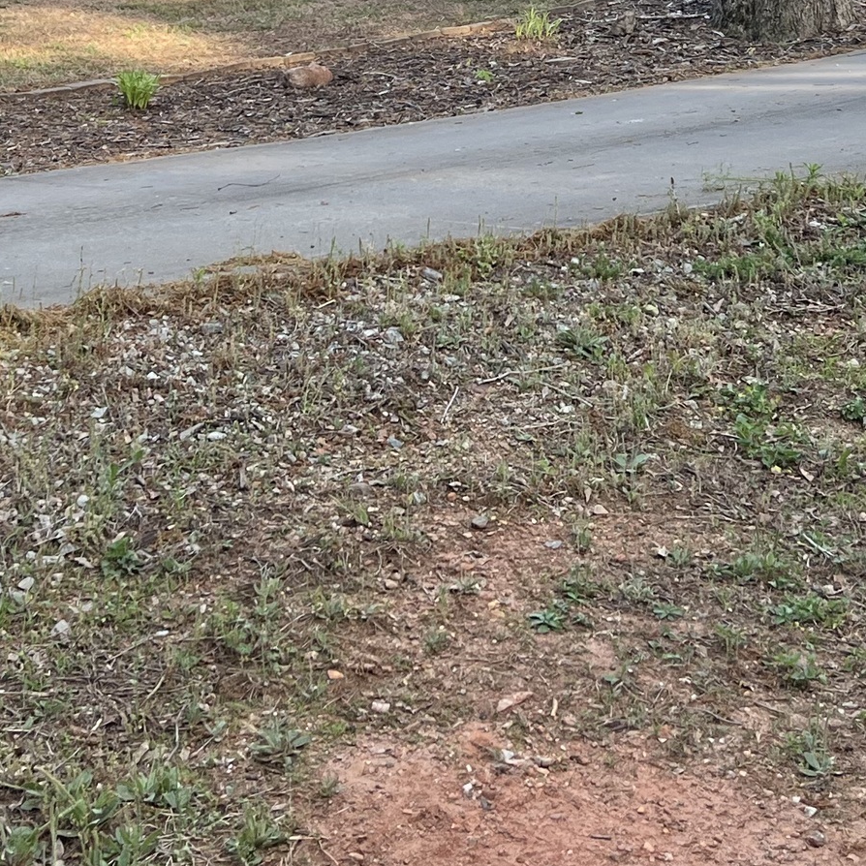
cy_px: -142
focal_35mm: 79
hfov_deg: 21.9
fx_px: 2236
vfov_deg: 20.6
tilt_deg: +7.3
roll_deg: -0.9
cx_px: 525
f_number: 1.5
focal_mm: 5.7
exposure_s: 1/443
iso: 50
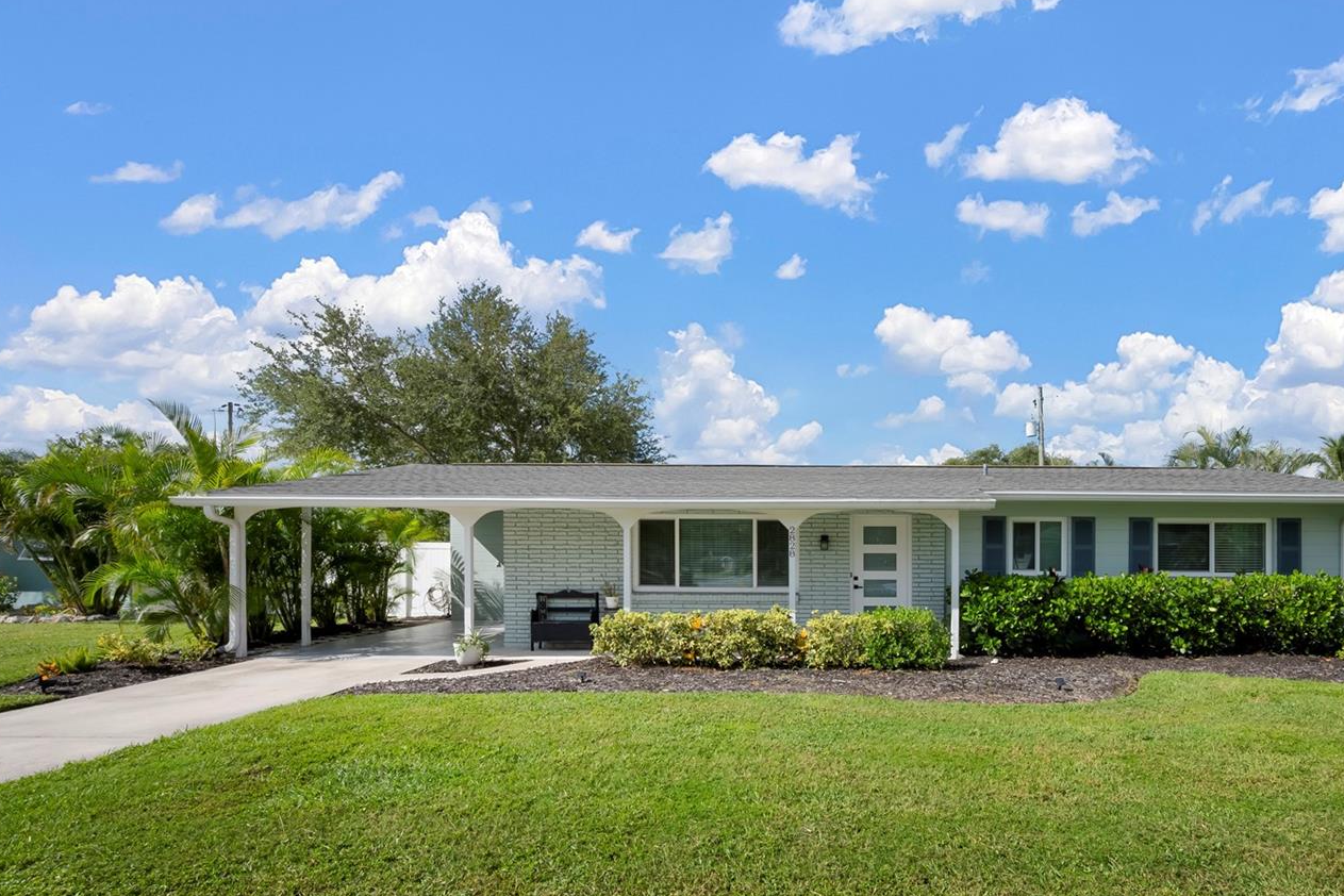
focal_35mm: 19
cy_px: 547
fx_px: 709
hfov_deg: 85.6
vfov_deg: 63.8
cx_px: 818
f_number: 14
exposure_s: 1/125
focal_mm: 15
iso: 200
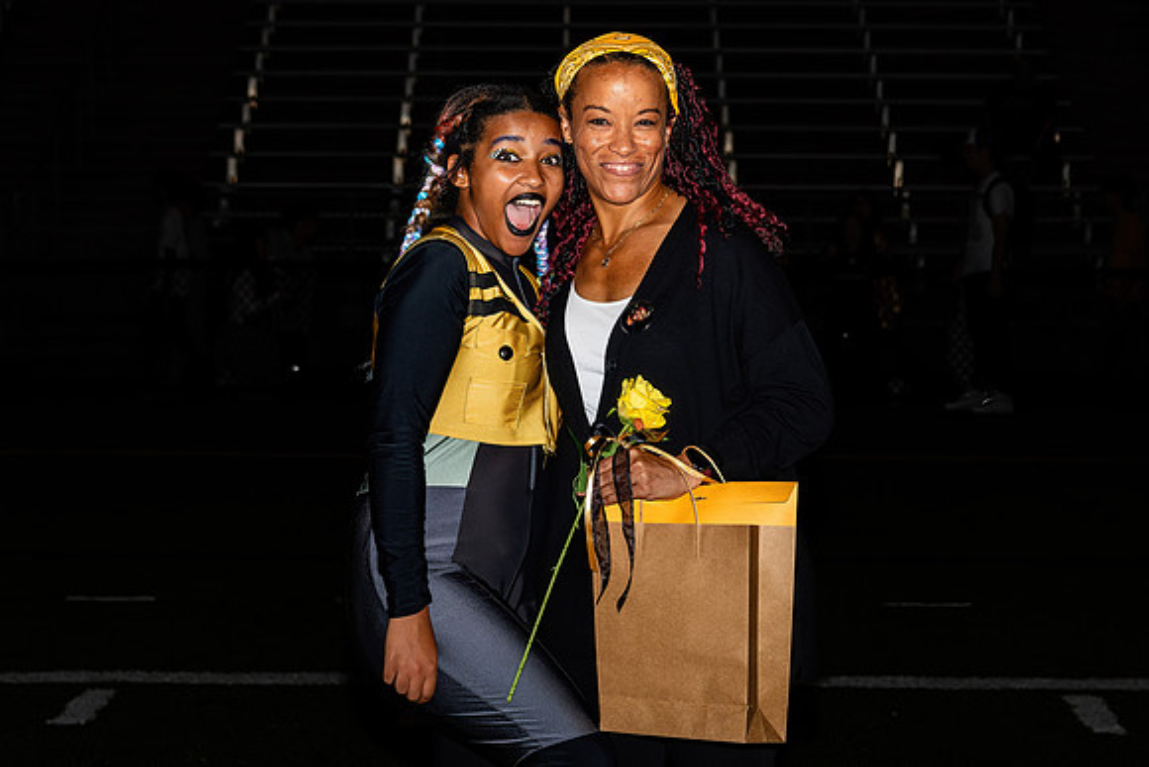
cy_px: 362
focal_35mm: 94
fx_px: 2998
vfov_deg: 14.6
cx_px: 574
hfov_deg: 21.7
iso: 320
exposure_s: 1/200
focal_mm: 52
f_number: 5
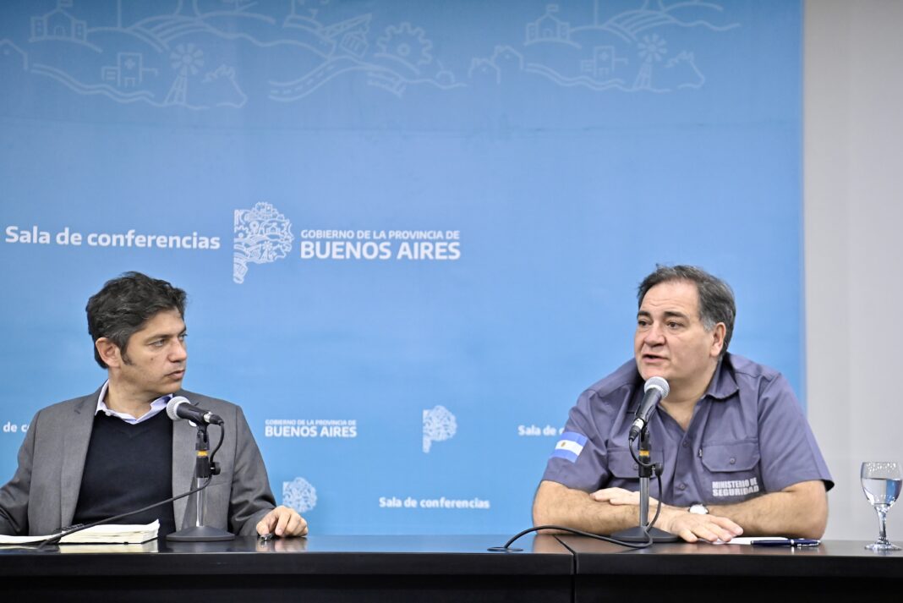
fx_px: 1506
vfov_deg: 22.6
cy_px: 302
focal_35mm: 60
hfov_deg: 33.4
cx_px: 452
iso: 4000
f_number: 3.5
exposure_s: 1/400
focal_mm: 60
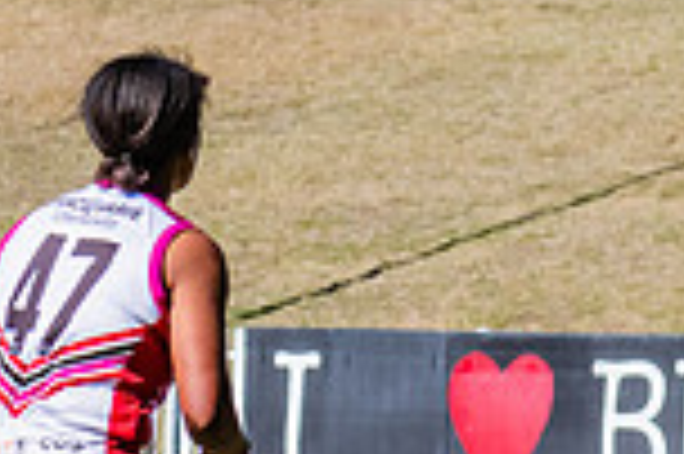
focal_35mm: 1019
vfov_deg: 1.3
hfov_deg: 2.0
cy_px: 215
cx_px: 1322
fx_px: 19340
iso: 800
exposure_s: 1/1600
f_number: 11
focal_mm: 170
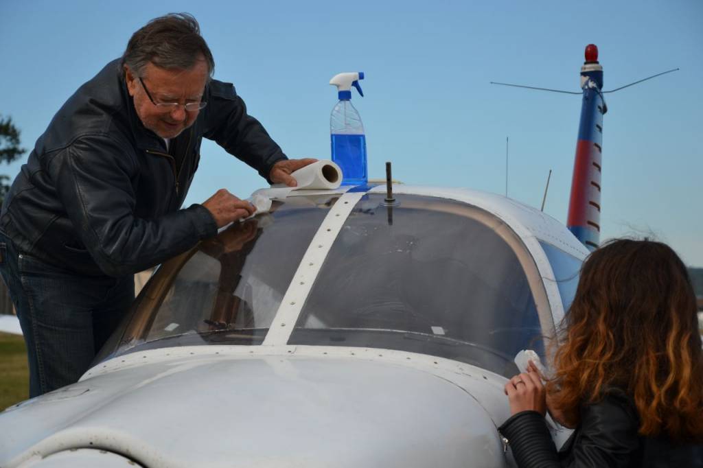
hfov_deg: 18.2
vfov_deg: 12.2
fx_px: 2196
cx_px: 352
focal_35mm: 112
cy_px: 234
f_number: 5.6
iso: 140
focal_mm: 75
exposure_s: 1/500
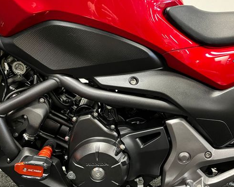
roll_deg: +0.4
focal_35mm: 33
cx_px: 130
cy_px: 97
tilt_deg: -6.0
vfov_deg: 44.6
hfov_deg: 54.1
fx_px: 229
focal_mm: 5.1
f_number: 1.6
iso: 500
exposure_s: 1/33
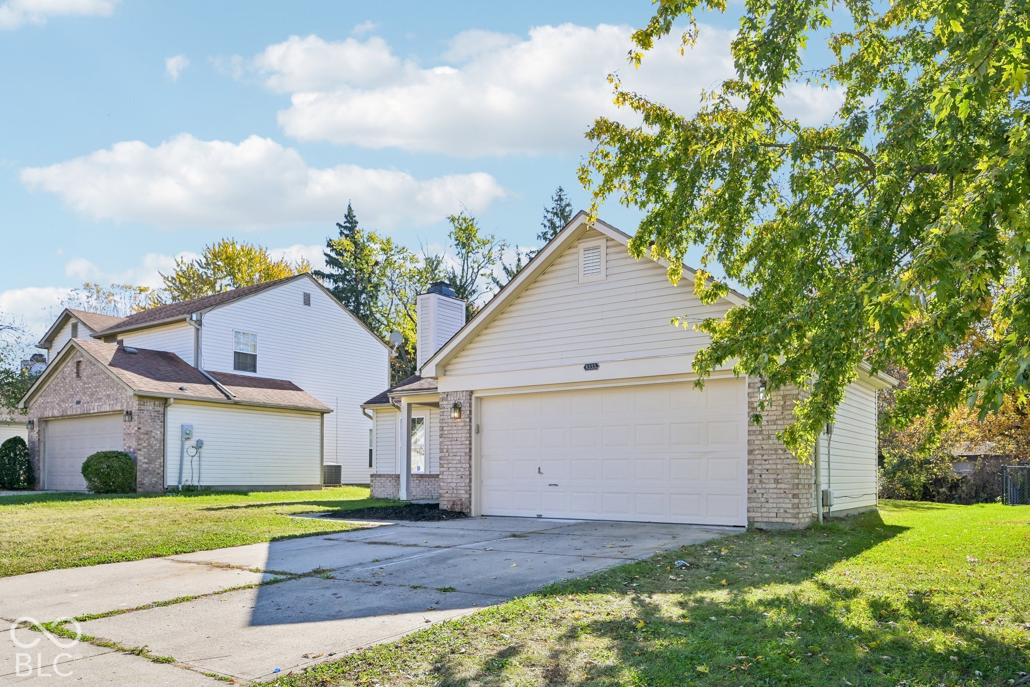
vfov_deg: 52.2
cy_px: 344
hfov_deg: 72.6
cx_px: 515
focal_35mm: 24
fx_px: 701
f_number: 8
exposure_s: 1/250
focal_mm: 24.5
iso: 100
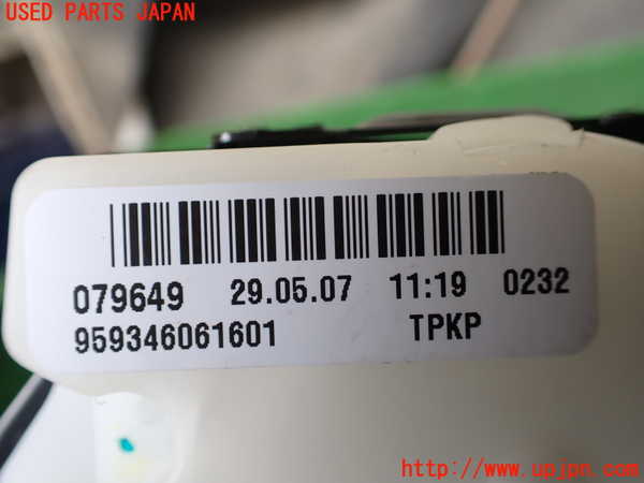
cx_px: 322
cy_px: 242
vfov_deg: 46.8
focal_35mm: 30
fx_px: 558
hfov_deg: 60.0
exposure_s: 1/125
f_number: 2.3
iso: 125
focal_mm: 5.4
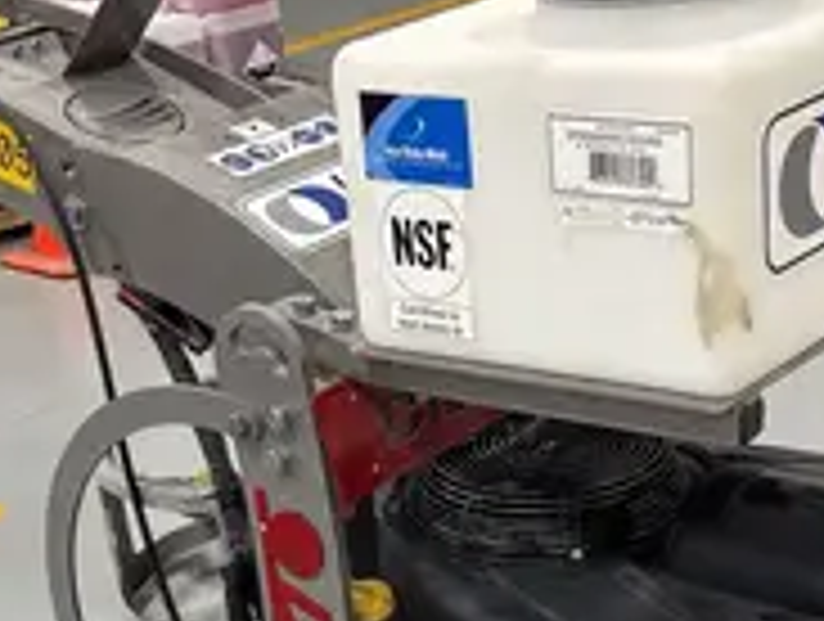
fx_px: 1860
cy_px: 740
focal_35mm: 78
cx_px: 351
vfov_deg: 18.0
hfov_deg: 24.9
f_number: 1.6
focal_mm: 5.96
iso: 80
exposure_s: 1/60
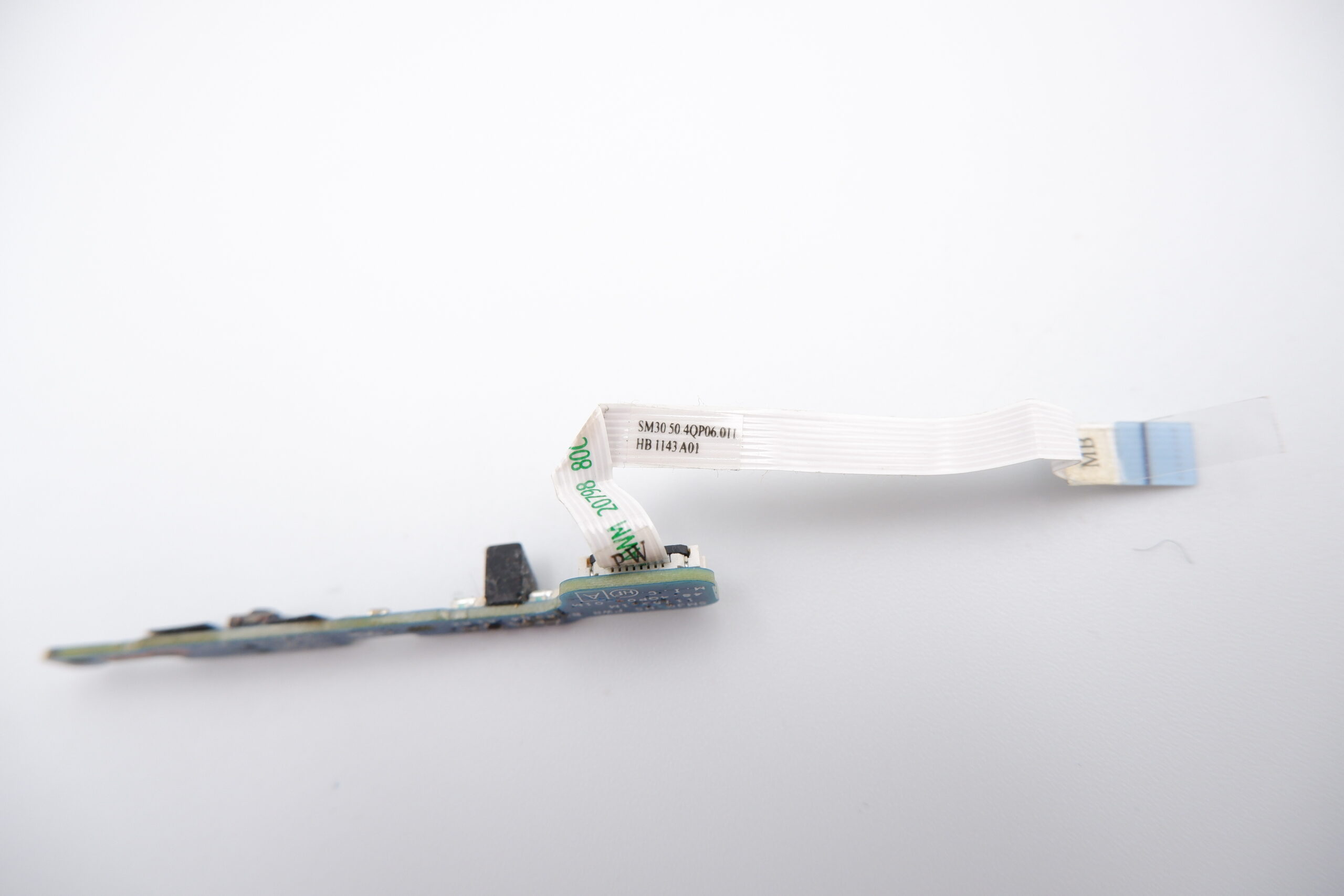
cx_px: 672
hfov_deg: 76.1
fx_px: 859
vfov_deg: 55.1
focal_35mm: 23
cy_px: 448
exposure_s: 1/170
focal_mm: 15
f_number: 5.6
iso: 800
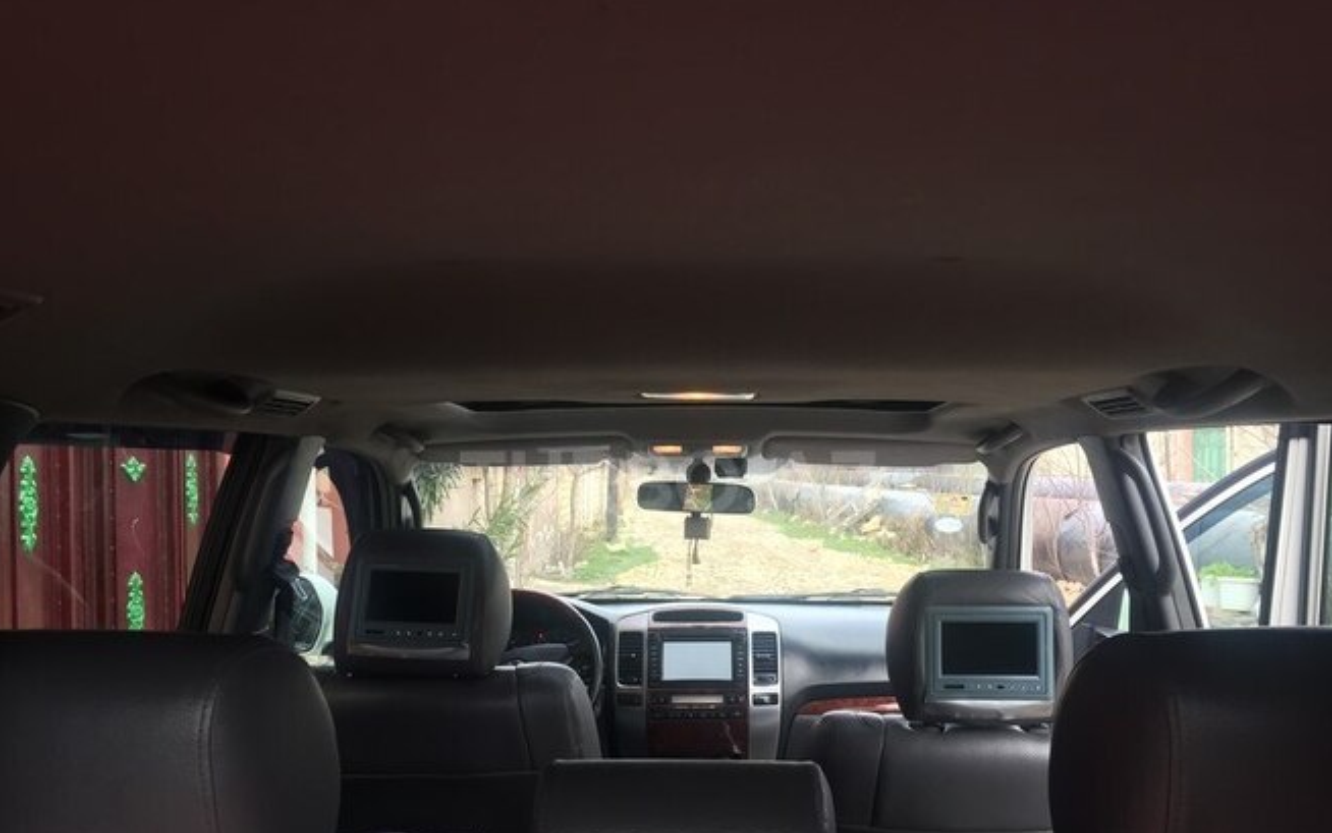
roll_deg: +0.3
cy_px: 482
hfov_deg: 61.2
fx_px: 1126
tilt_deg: -1.0
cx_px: 668
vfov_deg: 40.5
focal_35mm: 31
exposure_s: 1/100
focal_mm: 4.15
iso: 40
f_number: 2.2
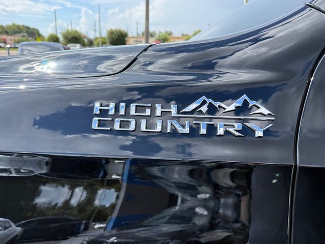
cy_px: 122
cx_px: 162
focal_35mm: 24
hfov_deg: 71.6
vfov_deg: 56.8
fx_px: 225
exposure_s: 1/1812
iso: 100
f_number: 1.78
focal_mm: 6.76
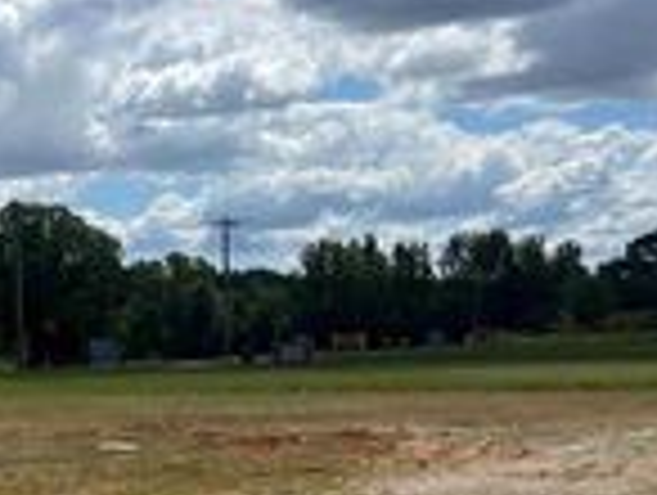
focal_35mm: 89
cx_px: -189
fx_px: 1692
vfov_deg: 16.0
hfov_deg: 20.2
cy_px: 583
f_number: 1.5
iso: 50
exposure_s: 1/9434
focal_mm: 5.7
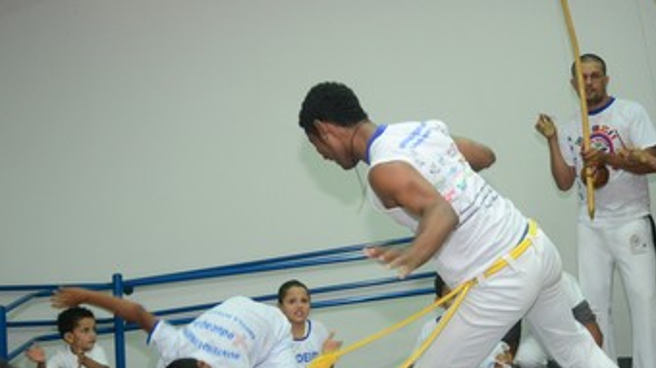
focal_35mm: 73
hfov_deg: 29.1
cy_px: 243
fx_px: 1264
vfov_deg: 16.6
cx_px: 361
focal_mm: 35
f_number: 4.2
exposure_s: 1/80
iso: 1600
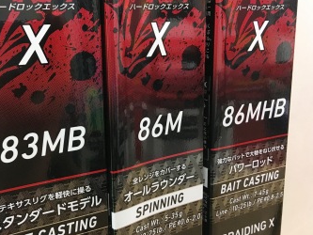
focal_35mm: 39
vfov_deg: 36.8
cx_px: 117
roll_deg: -0.7
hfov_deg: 47.4
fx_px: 353
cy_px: 100
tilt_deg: -15.9
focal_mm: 4.15
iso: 200
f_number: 2.2
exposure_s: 1/20
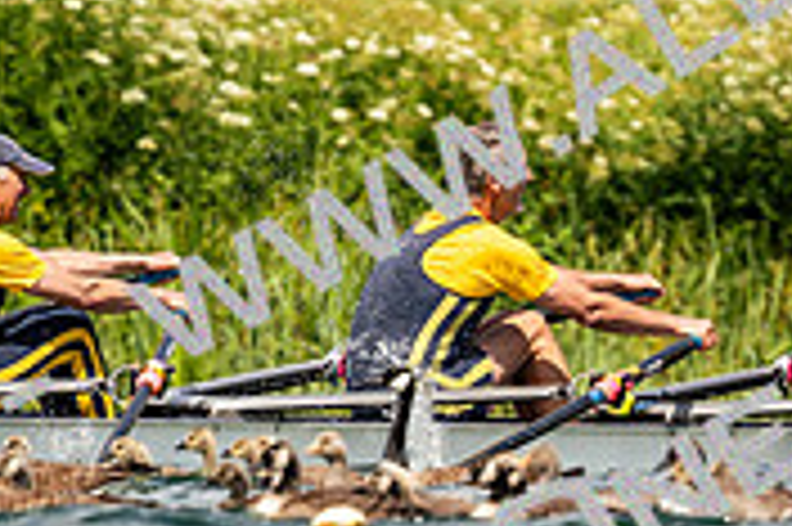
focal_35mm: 1977
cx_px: 684
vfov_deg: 0.7
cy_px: 371
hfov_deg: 1.0
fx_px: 43453
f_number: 6.3
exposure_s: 1/2000
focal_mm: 600
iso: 250
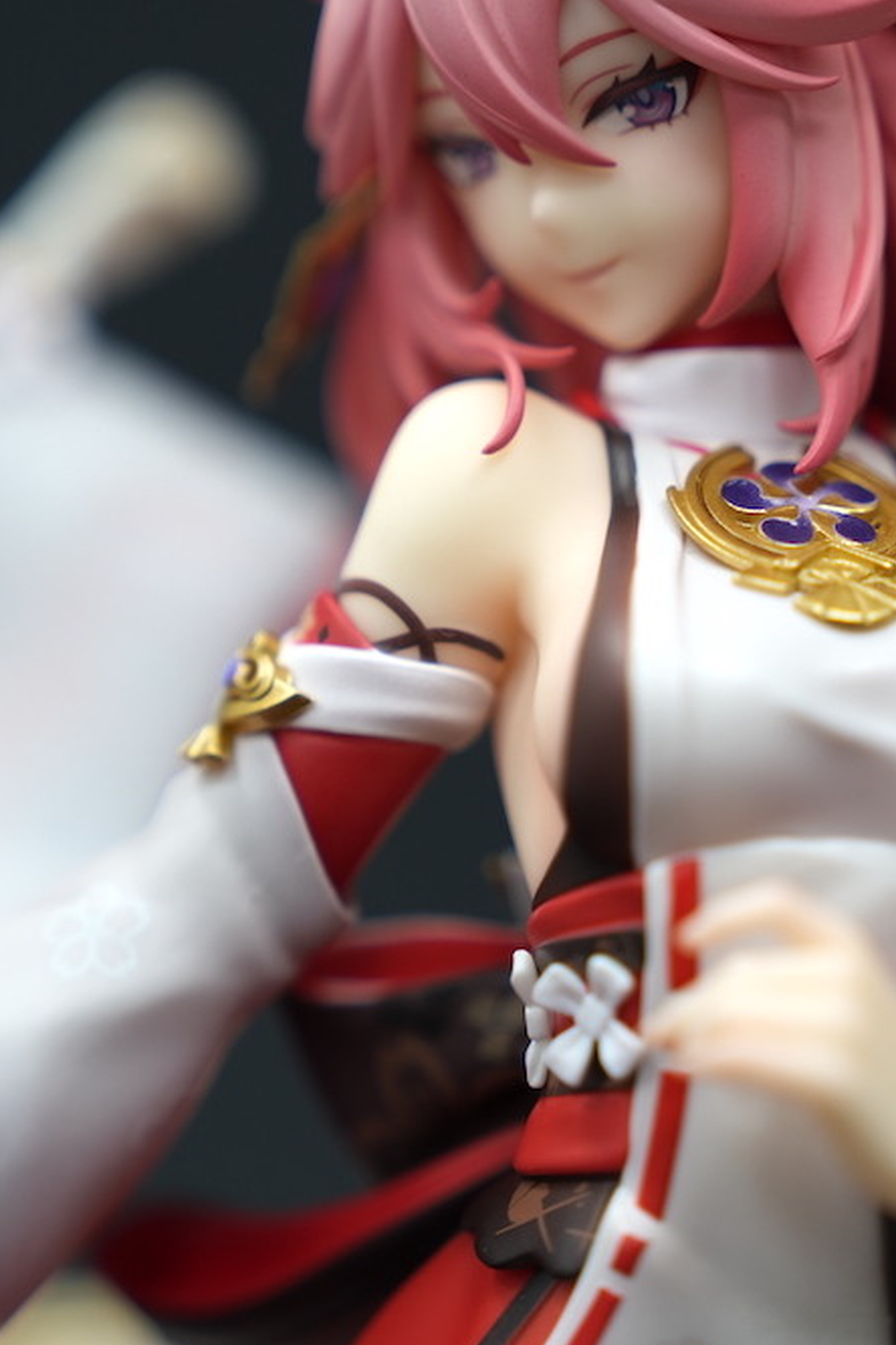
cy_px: 596
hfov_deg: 11.1
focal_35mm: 123
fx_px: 4592
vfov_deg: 16.6
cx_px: 605
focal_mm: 70
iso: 200
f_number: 2.8
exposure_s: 1/60
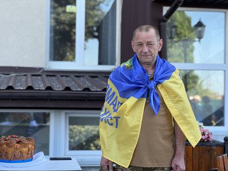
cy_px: 86
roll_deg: -0.6
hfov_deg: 25.3
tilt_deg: +1.7
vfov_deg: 19.1
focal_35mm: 77
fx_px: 507
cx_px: 114
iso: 32
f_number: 2.8
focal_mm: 9
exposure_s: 1/99
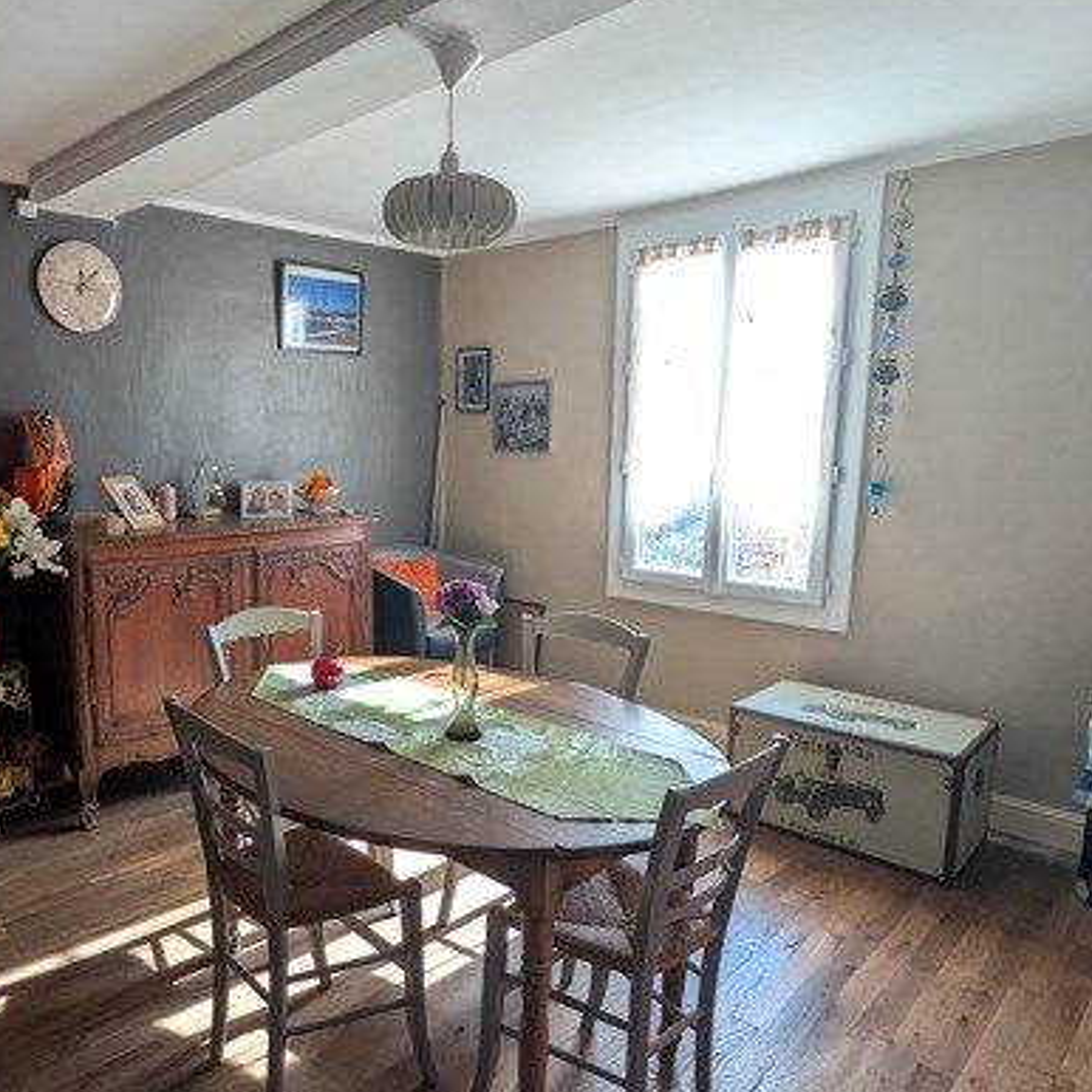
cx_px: 371
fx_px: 785
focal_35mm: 22
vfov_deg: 69.6
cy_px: 563
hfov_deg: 67.8
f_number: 1.7
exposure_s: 1/169
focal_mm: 2.02
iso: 81
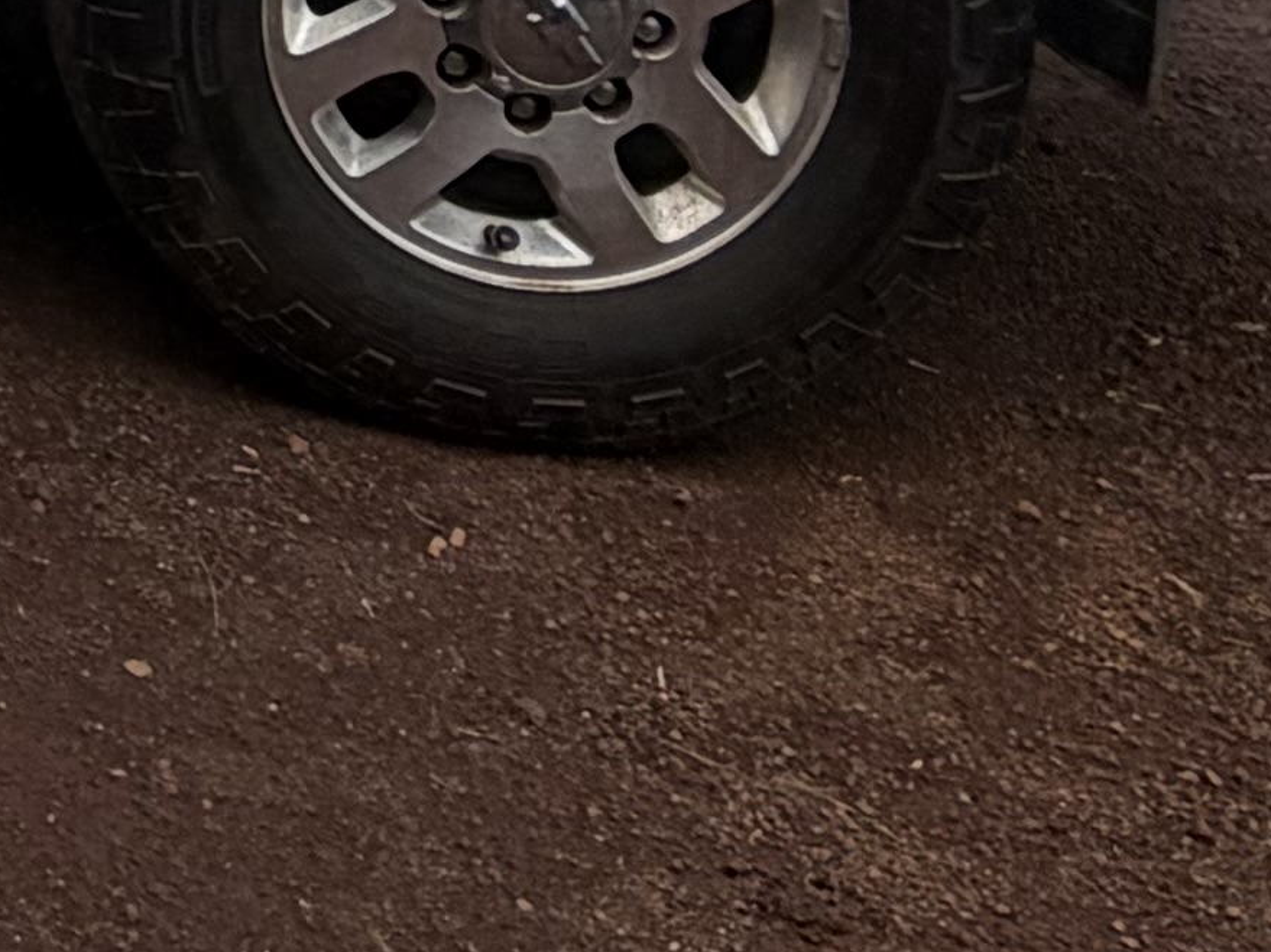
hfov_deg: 18.0
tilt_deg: -4.5
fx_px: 3341
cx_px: -885
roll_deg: -0.3
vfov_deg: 13.7
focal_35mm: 91
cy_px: -990
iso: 20
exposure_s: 1/779
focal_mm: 2.22
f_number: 2.2
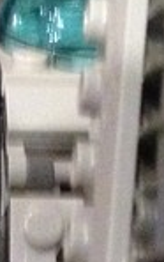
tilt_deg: -82.2
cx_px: -134
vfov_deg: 9.3
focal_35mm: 225
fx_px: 1603
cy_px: 134
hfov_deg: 5.8
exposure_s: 1/17
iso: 800
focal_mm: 4.28
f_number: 2.4
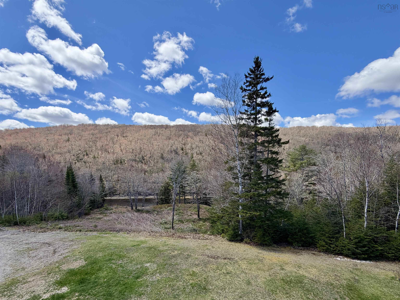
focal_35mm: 14
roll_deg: +0.3
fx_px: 162
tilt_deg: -1.5
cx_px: 200
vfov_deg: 85.7
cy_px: 150
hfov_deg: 102.1
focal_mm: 2.22
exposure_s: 1/770
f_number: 2.2
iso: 32
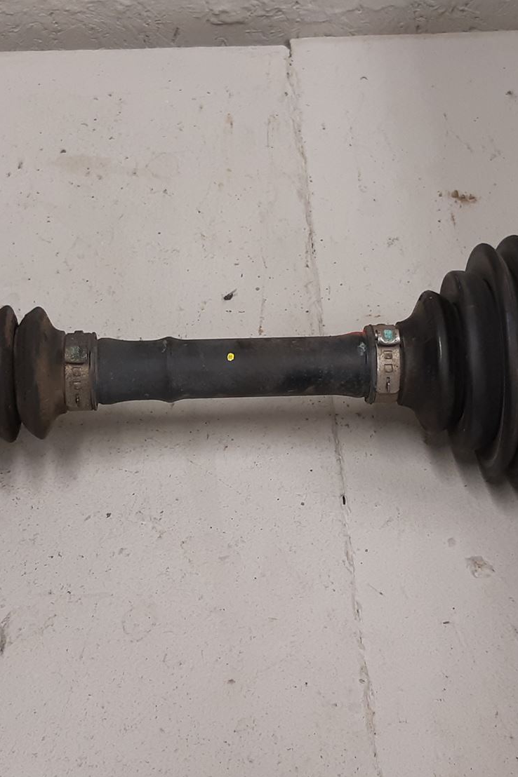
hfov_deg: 27.0
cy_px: 358
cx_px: 257
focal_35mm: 50
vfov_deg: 39.6
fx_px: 1080
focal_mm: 3.93
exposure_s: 1/50
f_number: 1.7
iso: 125
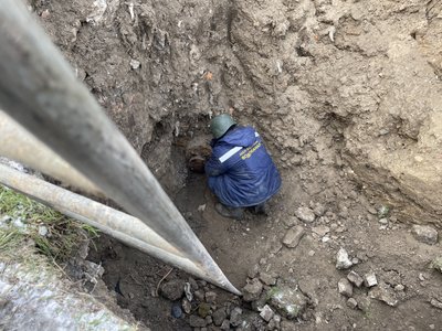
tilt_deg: -51.0
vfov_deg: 53.1
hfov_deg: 67.3
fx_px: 332
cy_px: 166
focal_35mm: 26
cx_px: 221
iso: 32
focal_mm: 4.2
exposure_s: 1/252
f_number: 1.6
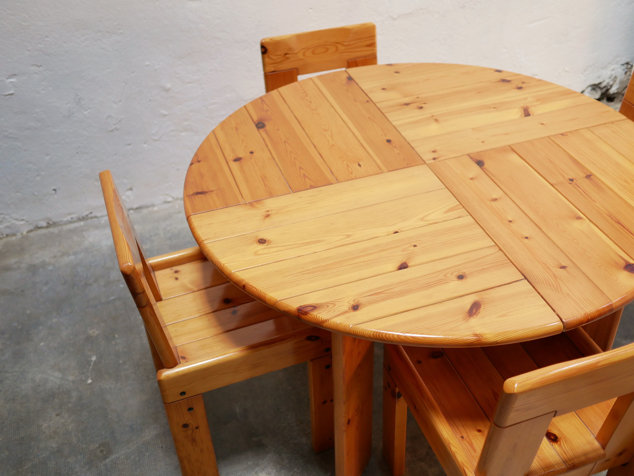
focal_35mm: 40
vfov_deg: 36.0
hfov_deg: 46.8
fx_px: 733
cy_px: 238
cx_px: 317
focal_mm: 20
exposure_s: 1/60
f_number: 1.7
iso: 500
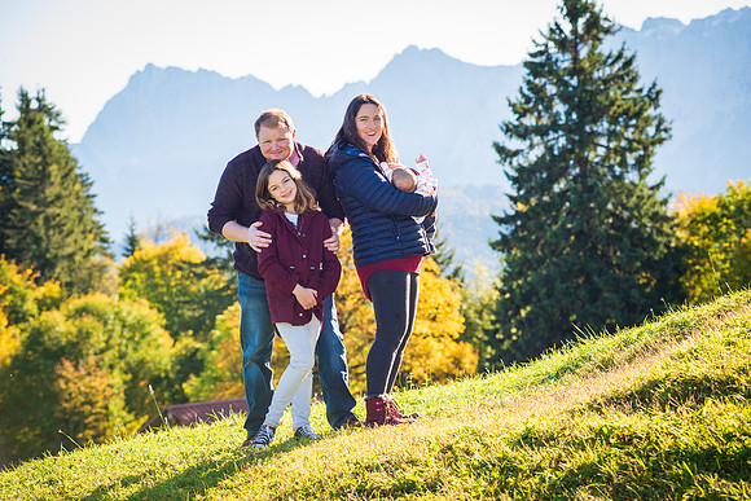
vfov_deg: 11.4
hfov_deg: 17.1
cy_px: 250
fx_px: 2504
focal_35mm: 120
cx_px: 376
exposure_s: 1/250
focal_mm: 120
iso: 200
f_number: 5.6
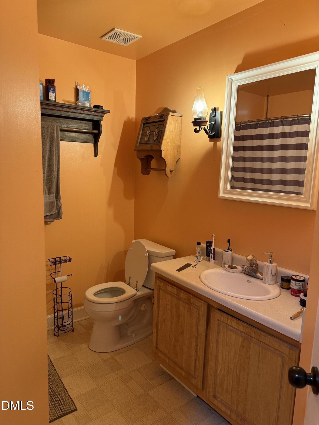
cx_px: 160
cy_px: 212
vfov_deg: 71.6
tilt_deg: -8.6
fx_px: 295
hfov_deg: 56.8
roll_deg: -1.6
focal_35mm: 24
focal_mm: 6.76
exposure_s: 1/60
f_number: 1.78
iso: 250
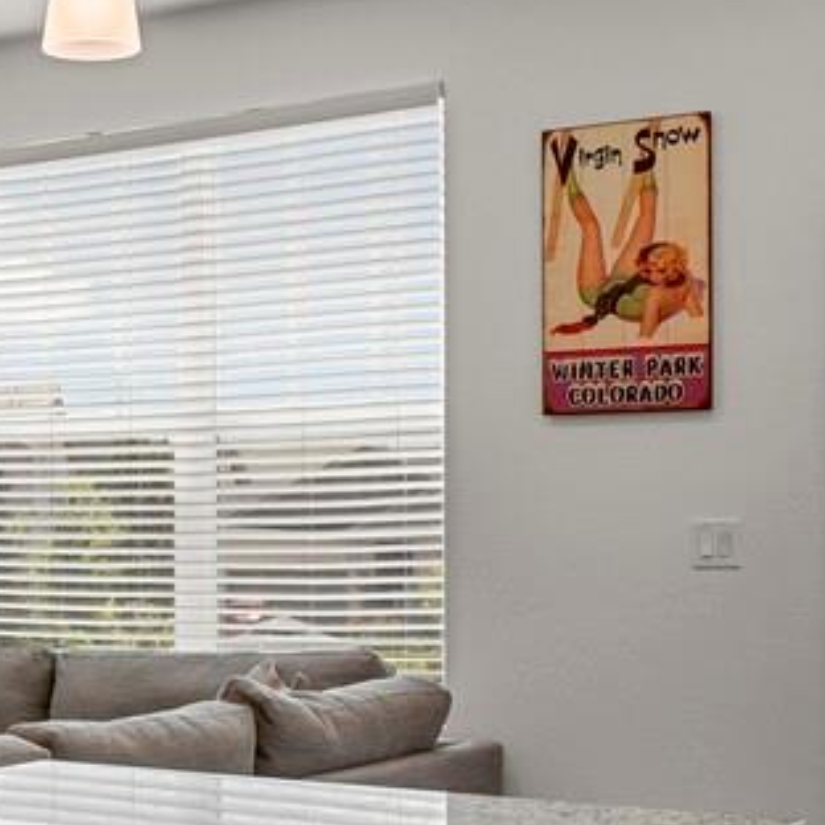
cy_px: 547
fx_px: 1995
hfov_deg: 22.6
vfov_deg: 23.3
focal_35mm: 74
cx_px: 25
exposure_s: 1/20
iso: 640
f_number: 8
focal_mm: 17
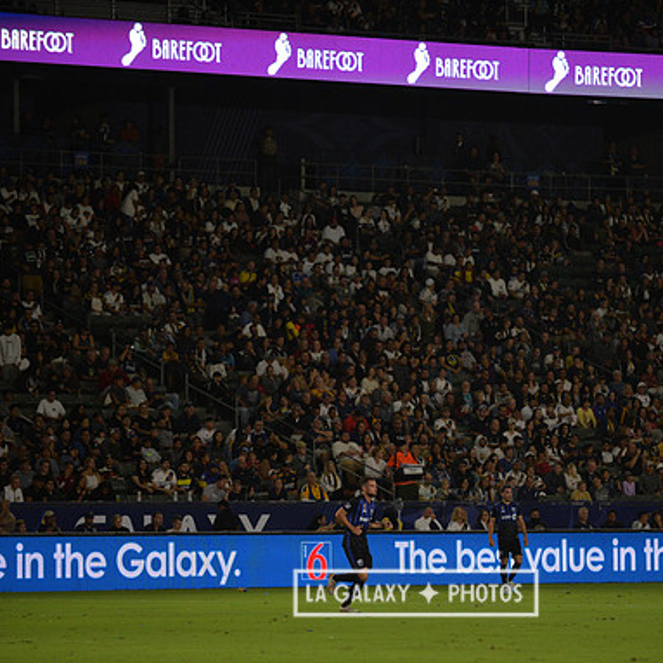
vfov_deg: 9.1
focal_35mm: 193
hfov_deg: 9.1
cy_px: 333
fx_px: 4182
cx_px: 415
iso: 1600
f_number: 2.8
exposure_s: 1/2000
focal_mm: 150
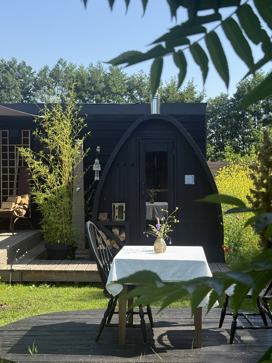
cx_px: 136
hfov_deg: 30.3
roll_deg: -1.5
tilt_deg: -1.8
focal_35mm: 48
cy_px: 182
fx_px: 503
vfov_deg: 39.7
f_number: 1.78
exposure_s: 1/2033
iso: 100
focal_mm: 6.76
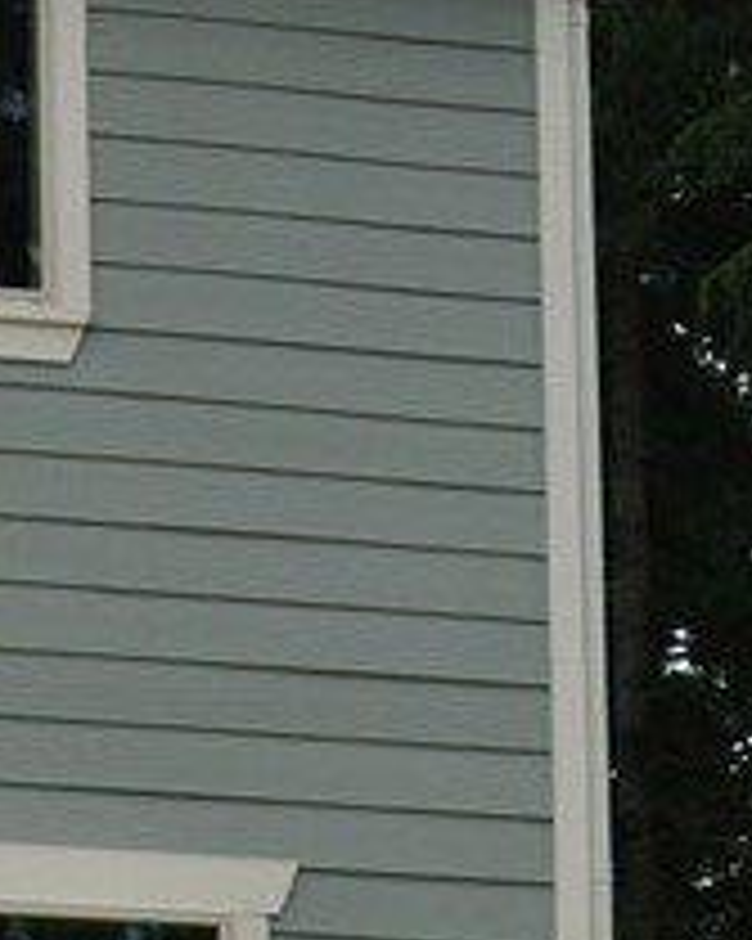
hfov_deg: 7.9
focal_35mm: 190
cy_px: 1603
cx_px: -536
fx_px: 5290
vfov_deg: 9.7
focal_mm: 14.5
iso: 100
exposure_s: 1/500
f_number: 4.5
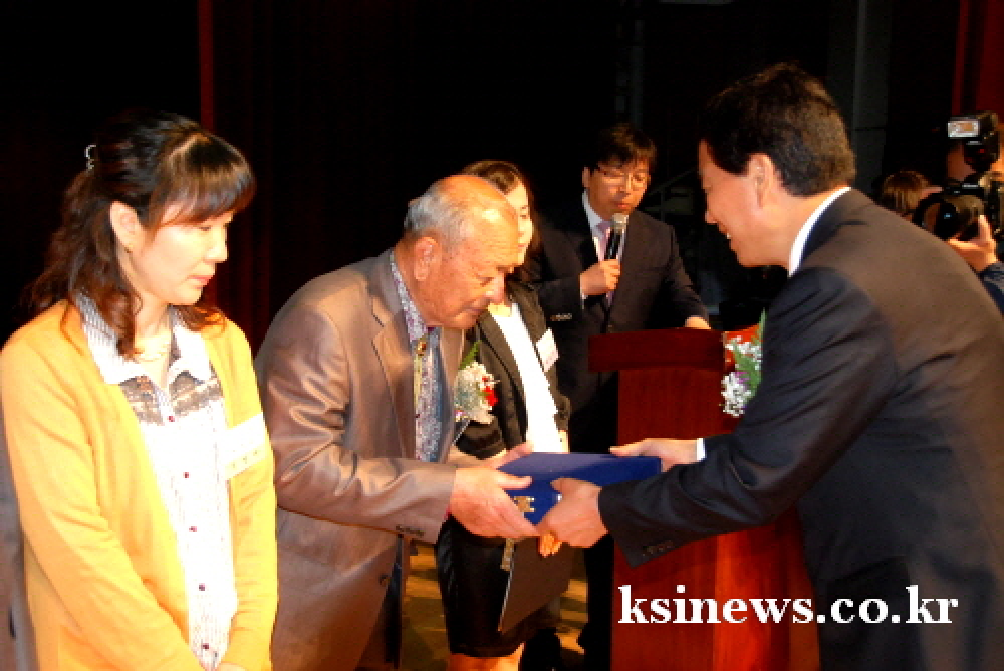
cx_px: 502
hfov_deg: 44.9
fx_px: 1214
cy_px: 336
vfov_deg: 30.9
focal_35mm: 44
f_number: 5
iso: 800
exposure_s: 1/60
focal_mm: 29
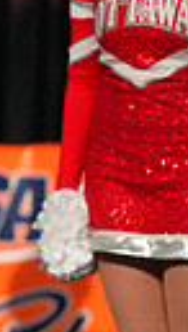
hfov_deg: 0.9
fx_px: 12474
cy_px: 171
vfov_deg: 1.5
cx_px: -549
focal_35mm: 1414
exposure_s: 1/1250
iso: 16000
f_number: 3.5
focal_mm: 300
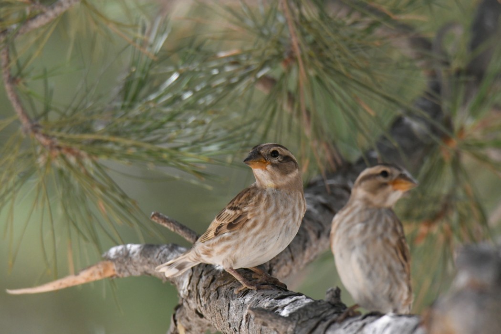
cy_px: 167
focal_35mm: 900
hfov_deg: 2.3
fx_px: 12524
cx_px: 250
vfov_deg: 1.5
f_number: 8
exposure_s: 1/2000
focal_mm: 600
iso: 2200
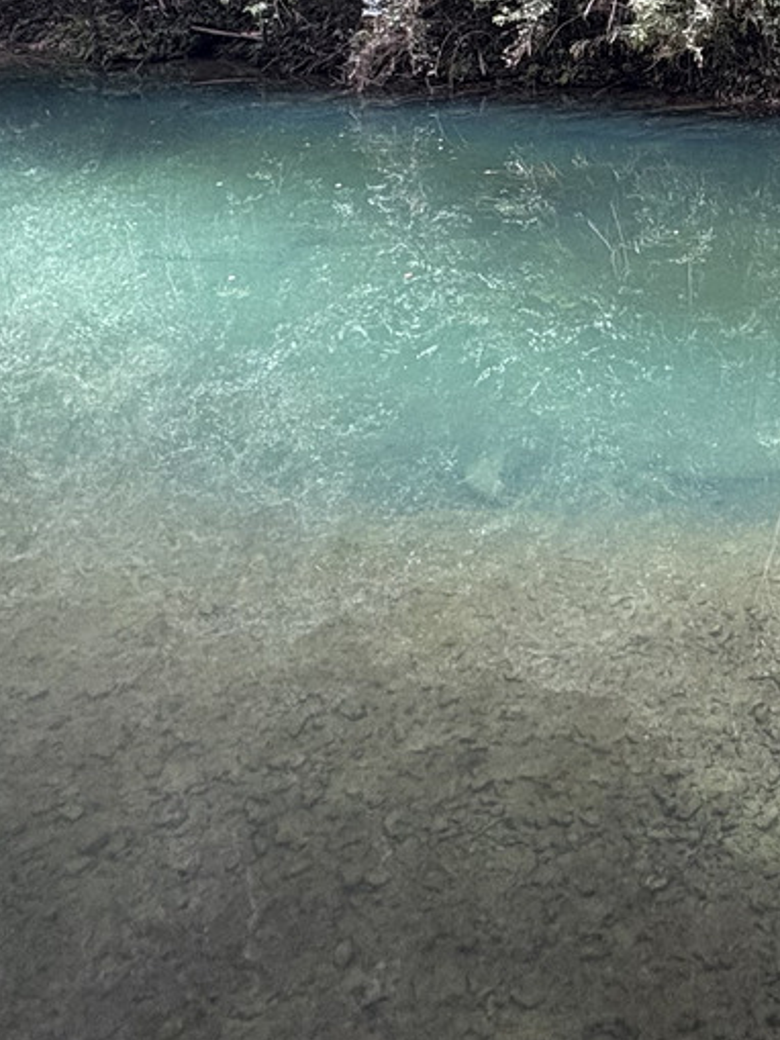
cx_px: 784
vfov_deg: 36.3
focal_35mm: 44
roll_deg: +1.3
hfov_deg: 30.5
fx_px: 1321
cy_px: -110
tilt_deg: -1.2
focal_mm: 2.22
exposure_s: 1/99
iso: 200
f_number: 2.2
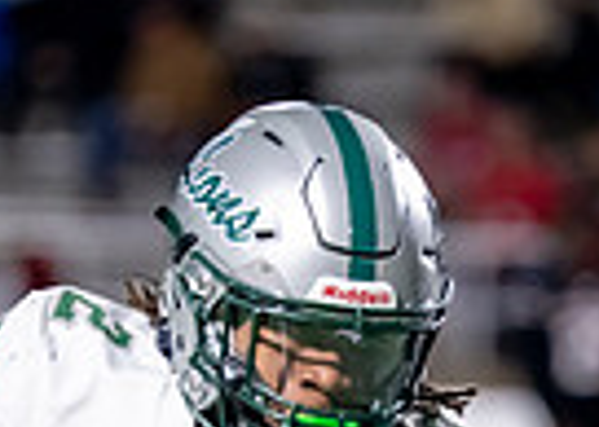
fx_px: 17752
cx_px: 434
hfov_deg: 1.9
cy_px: 810
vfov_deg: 1.4
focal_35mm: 1044
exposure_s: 1/1250
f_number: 2.8
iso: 3200
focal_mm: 197
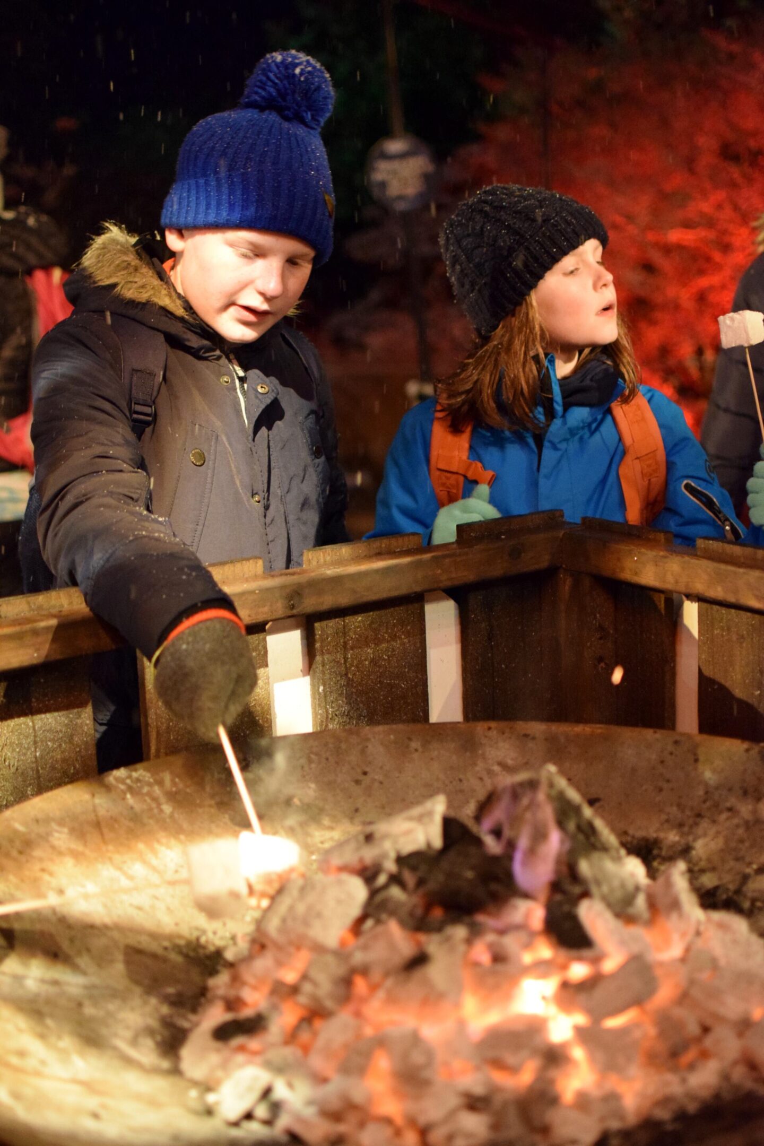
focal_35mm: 52
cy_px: 573
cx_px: 382
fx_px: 1671
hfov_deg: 25.8
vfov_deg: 37.9
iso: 3200
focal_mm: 35
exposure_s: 1/125
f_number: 2
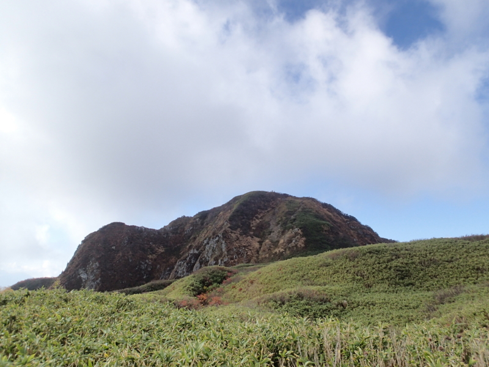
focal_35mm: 25
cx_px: 244
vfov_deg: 54.9
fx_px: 353
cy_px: 184
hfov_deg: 69.4
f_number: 2.8
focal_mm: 4.5
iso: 100
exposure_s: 1/1000
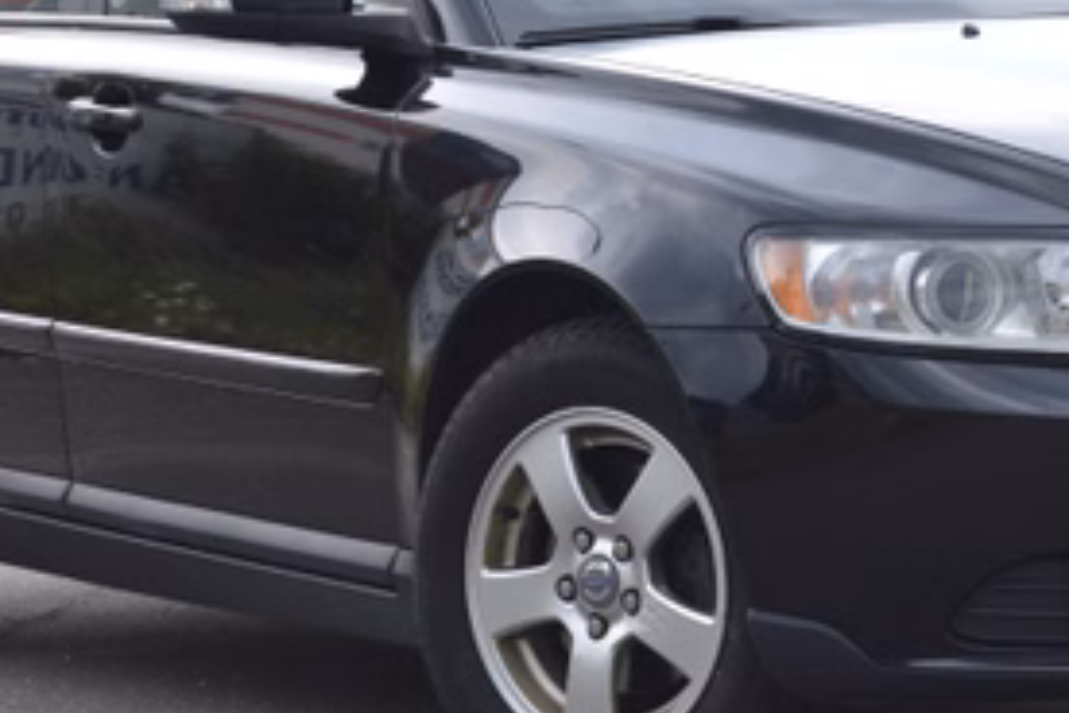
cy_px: 380
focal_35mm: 181
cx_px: 802
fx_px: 5374
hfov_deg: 11.3
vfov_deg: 7.6
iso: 280
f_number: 5.6
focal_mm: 52
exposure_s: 1/125
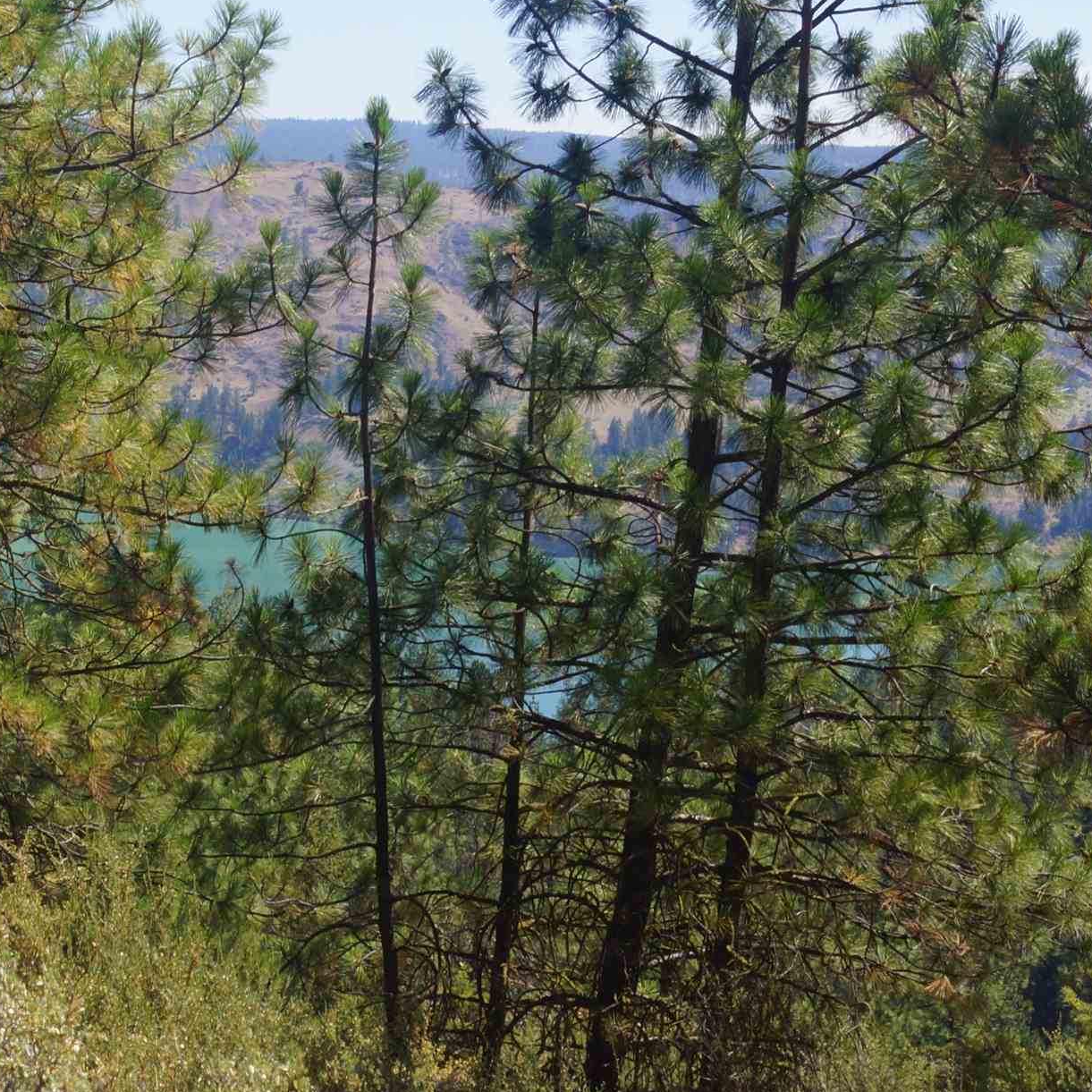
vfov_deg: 22.5
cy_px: 595
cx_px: 3
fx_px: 2748
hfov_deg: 21.7
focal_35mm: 77
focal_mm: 24
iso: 100
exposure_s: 1/80
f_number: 13
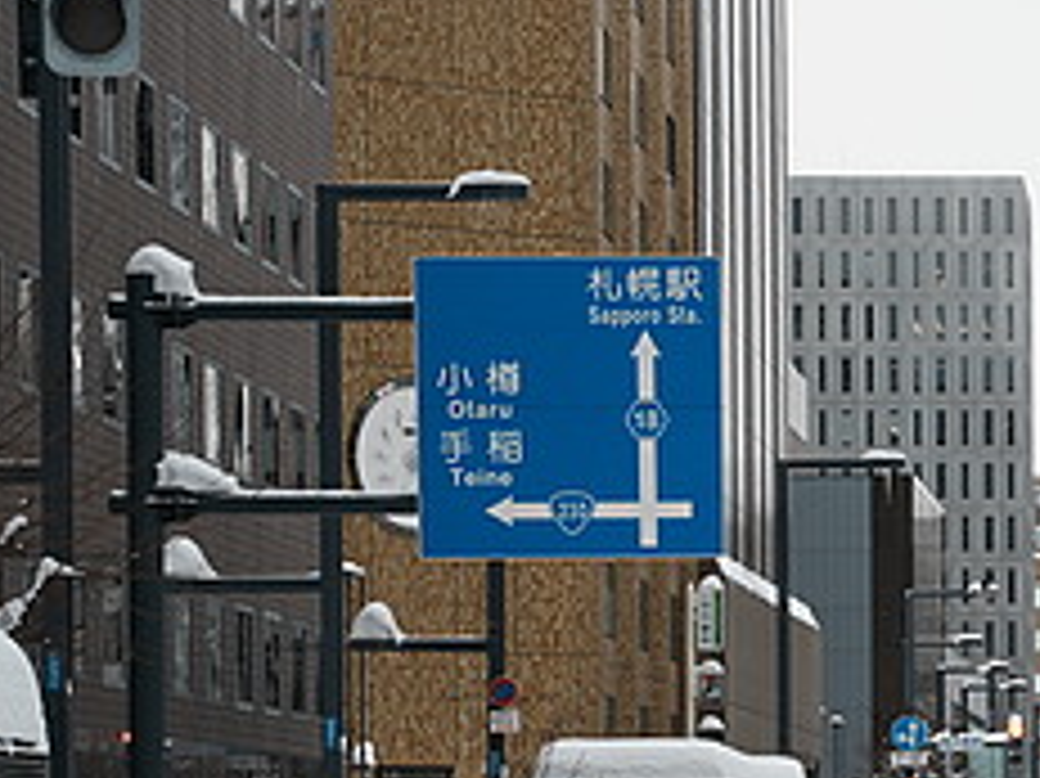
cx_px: 1405
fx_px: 6816
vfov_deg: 6.5
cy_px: 675
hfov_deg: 8.6
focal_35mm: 227
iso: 125
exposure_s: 1/800
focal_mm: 70
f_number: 2.8
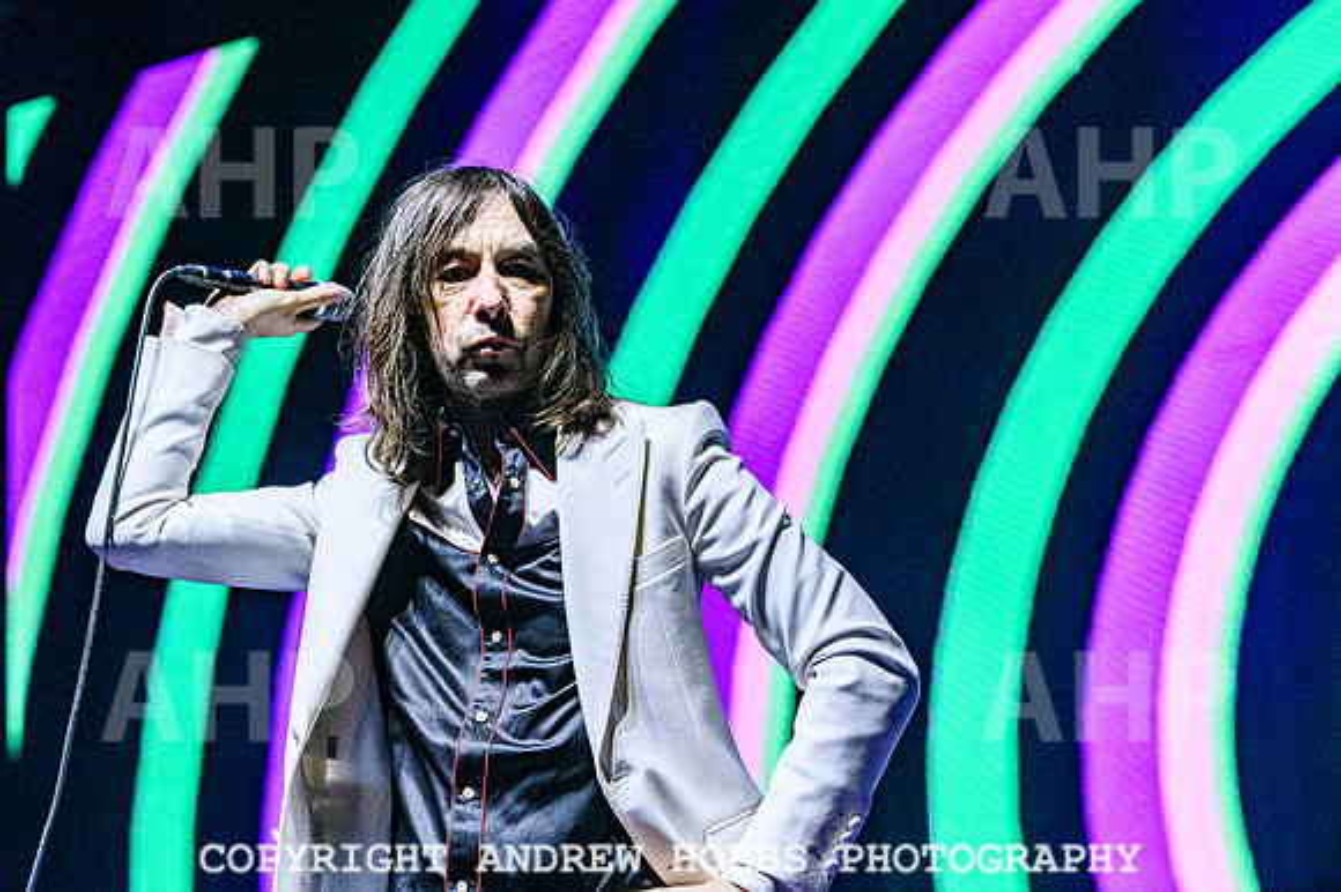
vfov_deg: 9.8
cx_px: 564
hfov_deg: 14.7
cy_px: 375
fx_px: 5180
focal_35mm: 139
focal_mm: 120
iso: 3200
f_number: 4.5
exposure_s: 1/3200
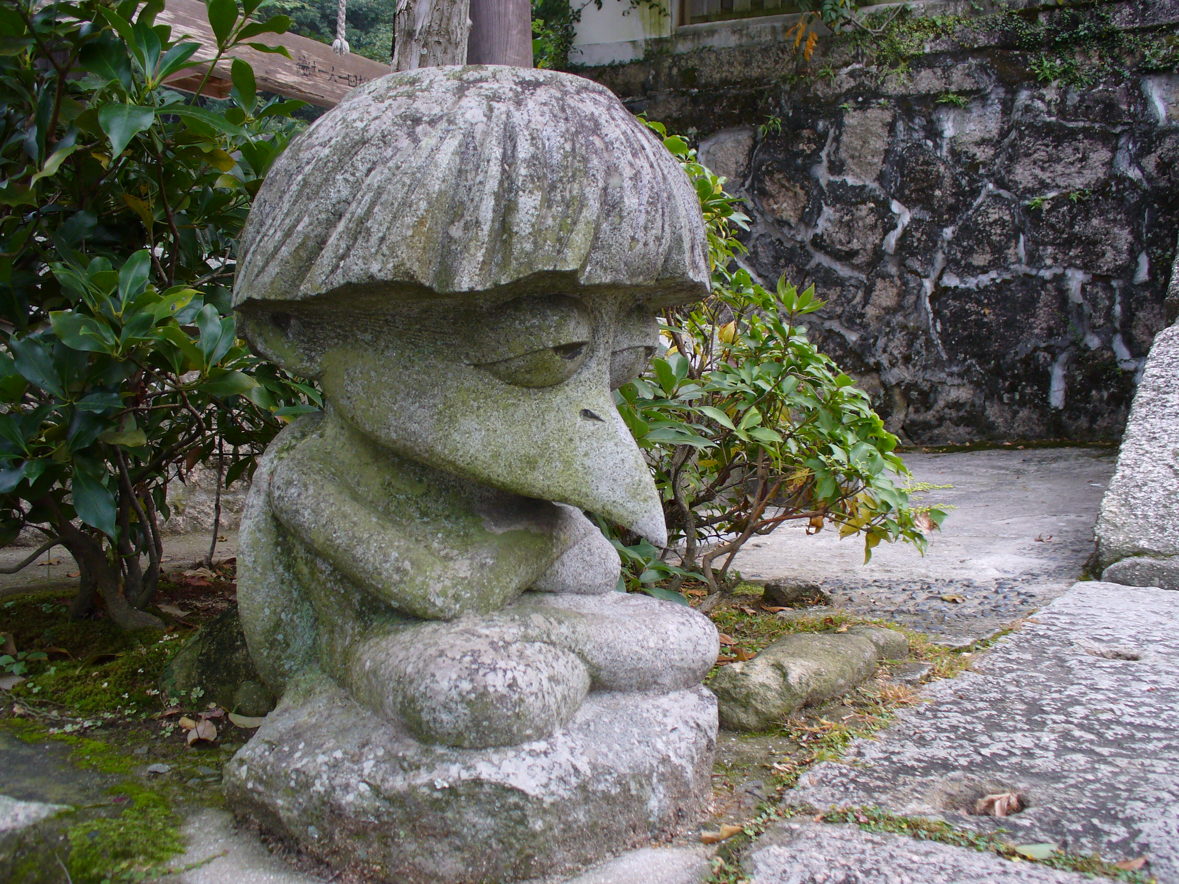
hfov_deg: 50.1
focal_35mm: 37
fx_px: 1260
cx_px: 590
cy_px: 442
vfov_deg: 38.7
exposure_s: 1/60
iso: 80
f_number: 2.8
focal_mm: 6.1
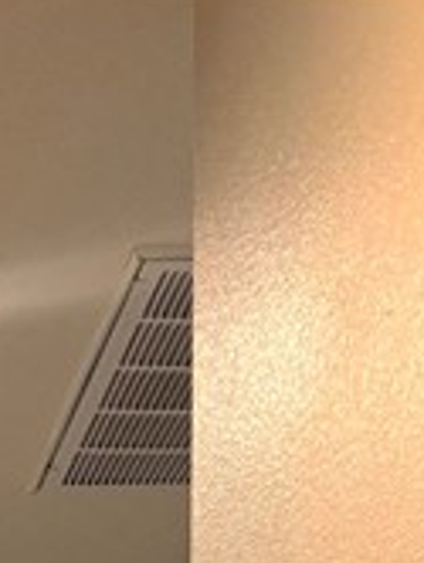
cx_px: -370
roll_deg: +2.0
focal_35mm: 148
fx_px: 2411
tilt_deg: -7.2
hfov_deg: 9.5
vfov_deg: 9.9
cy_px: 1716
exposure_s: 1/60
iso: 250
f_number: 1.78
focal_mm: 6.76
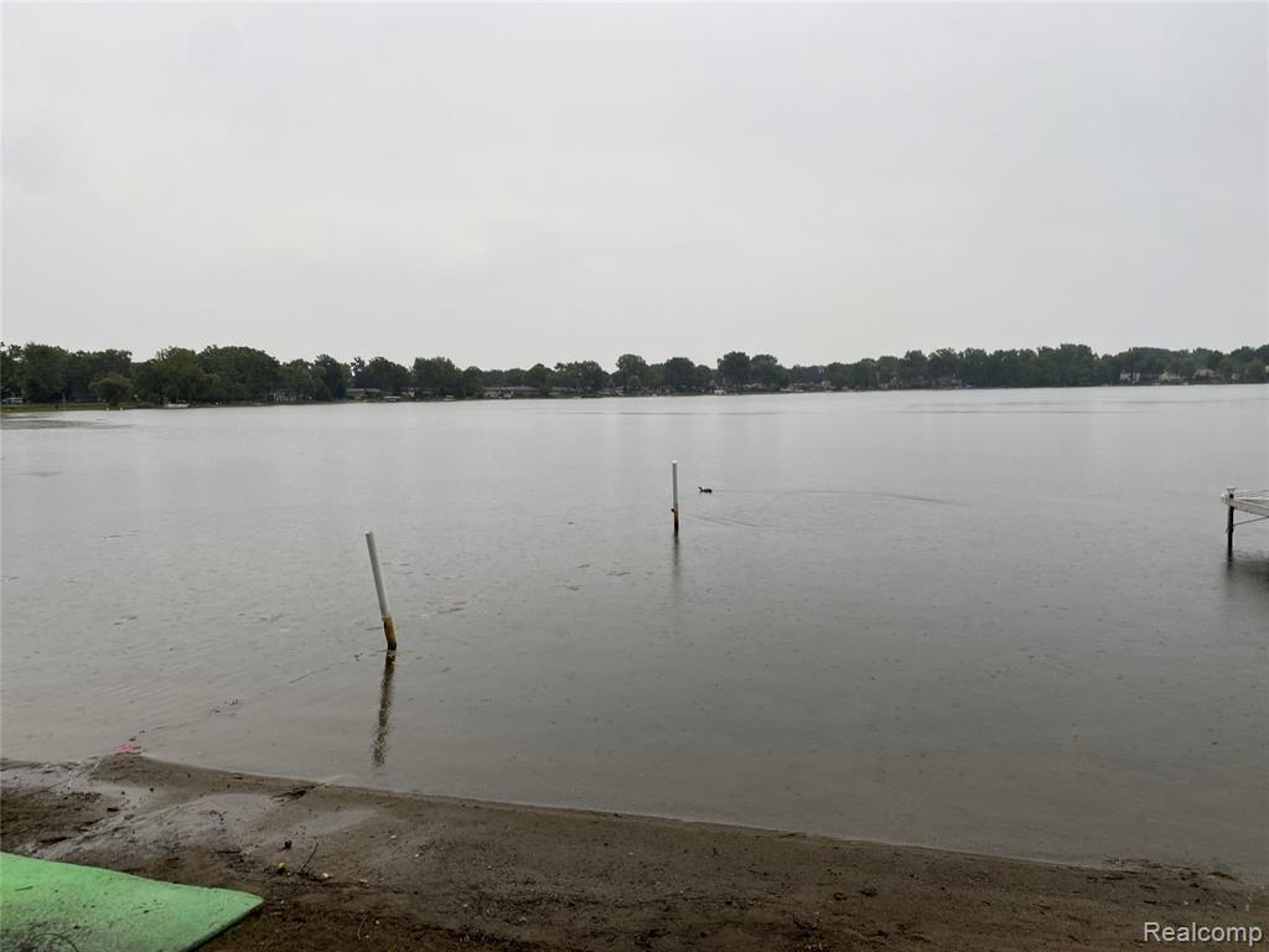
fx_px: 953
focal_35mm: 26
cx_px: 634
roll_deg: +0.1
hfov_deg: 67.3
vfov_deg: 53.1
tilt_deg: -4.7
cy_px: 476
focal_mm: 4.25
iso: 40
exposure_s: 1/122
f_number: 1.8
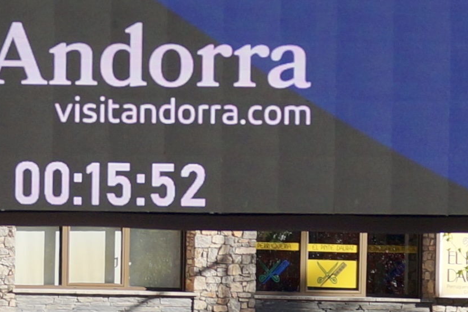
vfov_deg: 2.8
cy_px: 248
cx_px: -182
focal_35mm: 485
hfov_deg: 4.2
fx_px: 6303
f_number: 5
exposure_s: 1/500
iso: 100
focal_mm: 70
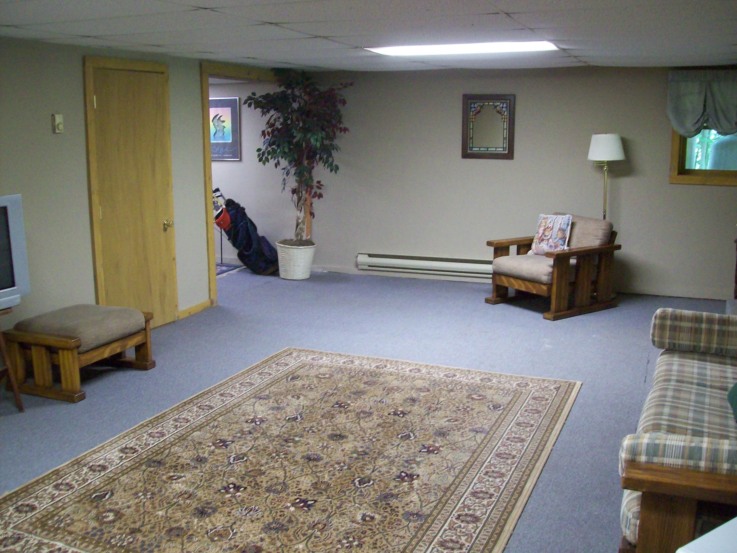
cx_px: 368
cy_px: 276
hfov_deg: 51.4
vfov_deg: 39.7
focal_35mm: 36
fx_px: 766
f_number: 2.7
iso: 200
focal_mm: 6
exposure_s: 1/8
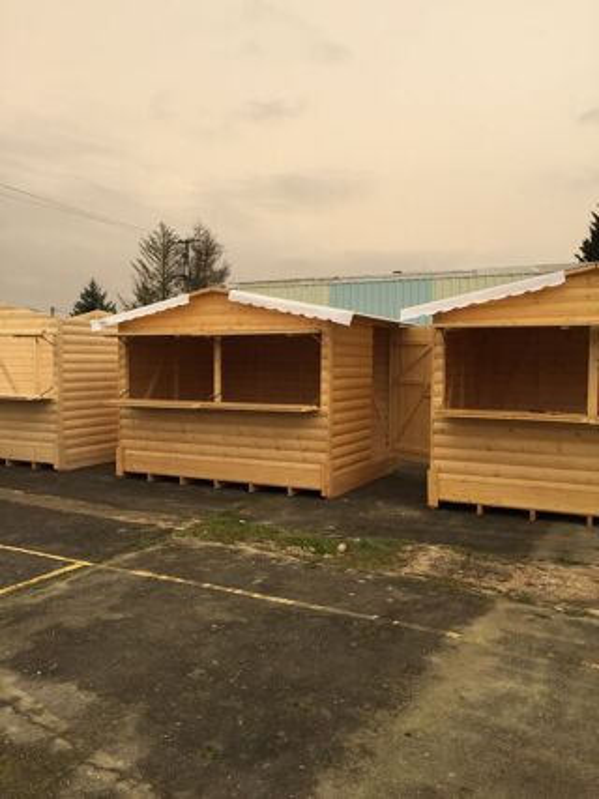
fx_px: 669
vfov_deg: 61.7
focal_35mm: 29
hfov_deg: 48.2
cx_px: 300
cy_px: 400
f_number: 2.2
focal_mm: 4.15
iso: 32
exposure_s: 1/920
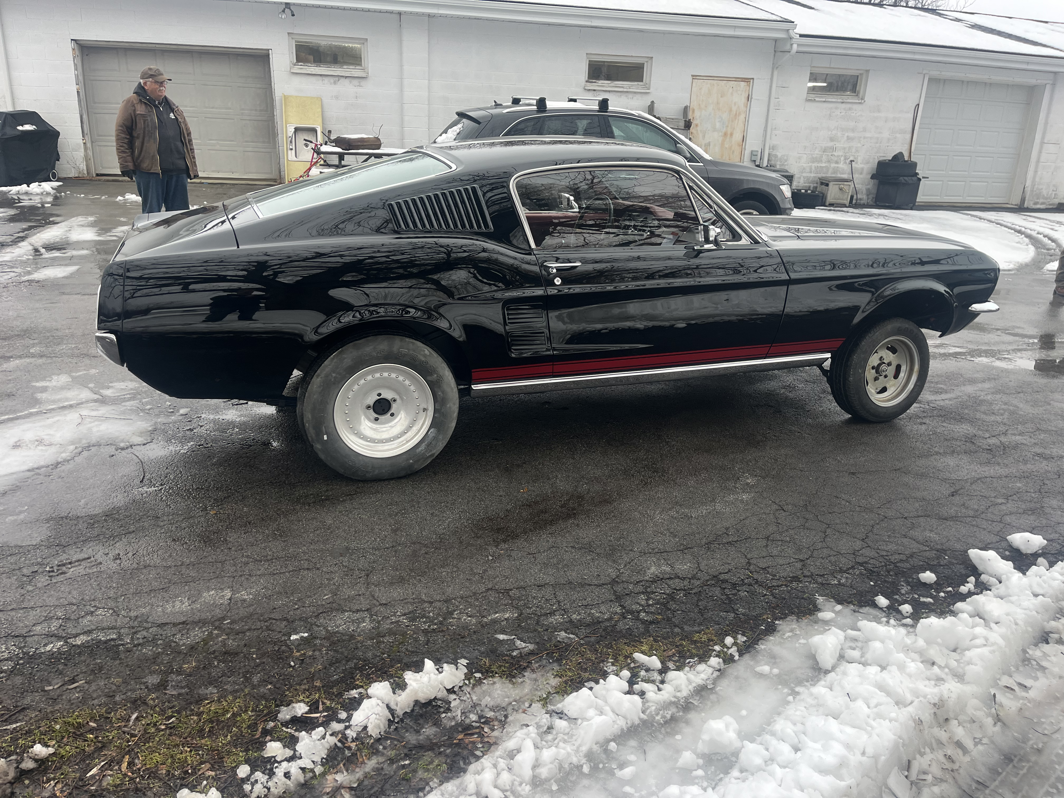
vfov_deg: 53.1
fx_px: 799
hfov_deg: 67.3
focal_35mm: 26
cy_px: 399
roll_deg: -2.8
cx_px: 532
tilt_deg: -18.8
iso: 64
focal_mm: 5.1
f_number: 1.6
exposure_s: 1/122
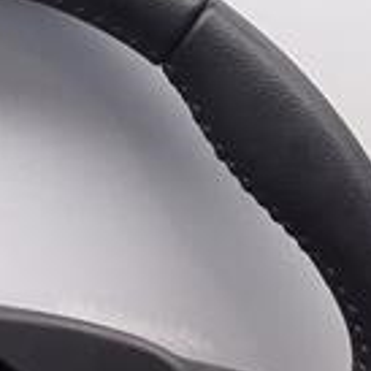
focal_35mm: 116
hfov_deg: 14.4
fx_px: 1407
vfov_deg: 14.6
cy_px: 420
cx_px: -111
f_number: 1.9
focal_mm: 2.91
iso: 100
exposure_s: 1/110
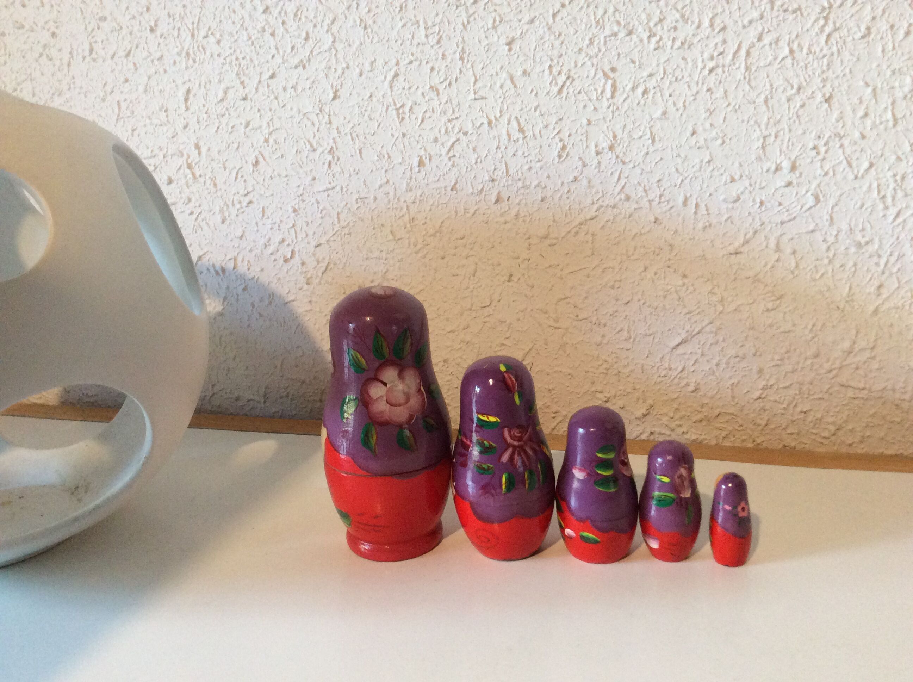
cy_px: 341
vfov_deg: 44.1
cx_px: 456
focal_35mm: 32
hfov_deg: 56.9
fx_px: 843
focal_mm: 3.3
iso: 160
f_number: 2.4
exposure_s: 1/25
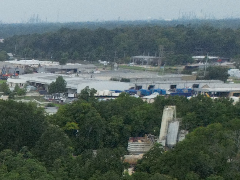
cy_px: 466
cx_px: -305
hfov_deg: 11.1
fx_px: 1068
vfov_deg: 8.6
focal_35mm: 154
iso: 130
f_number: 1.7
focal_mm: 6.72
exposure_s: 1/640
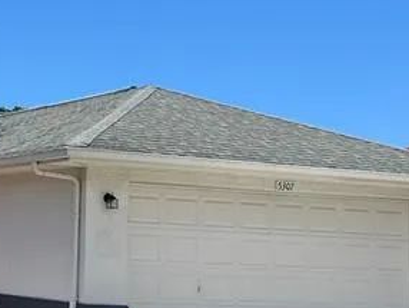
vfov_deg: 15.9
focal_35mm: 93
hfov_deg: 19.1
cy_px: 135
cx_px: -159
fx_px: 1100
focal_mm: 5.7
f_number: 1.5
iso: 50
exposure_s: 1/4630
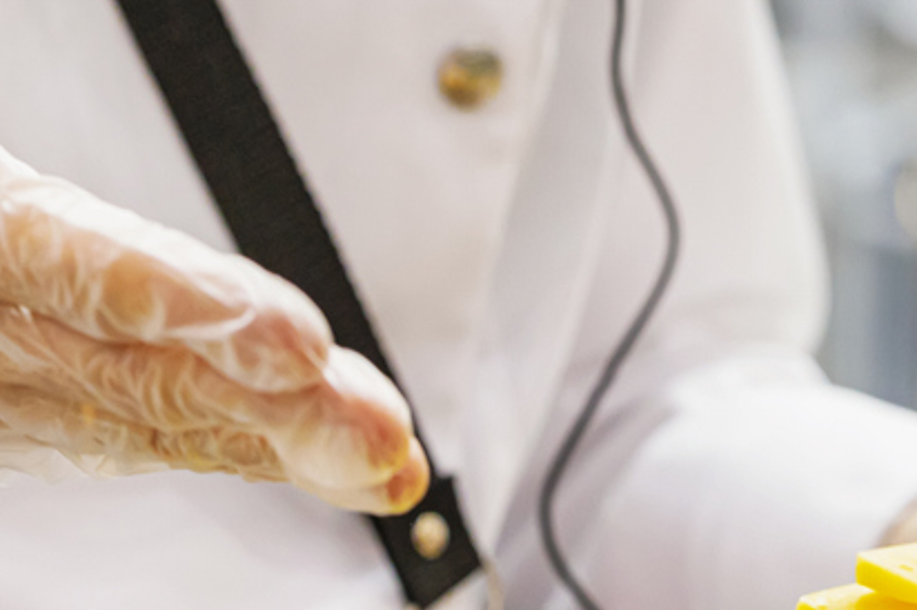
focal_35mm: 259
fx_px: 6592
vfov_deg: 5.3
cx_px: 986
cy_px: 701
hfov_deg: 7.9
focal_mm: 85
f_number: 5
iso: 500
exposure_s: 1/200
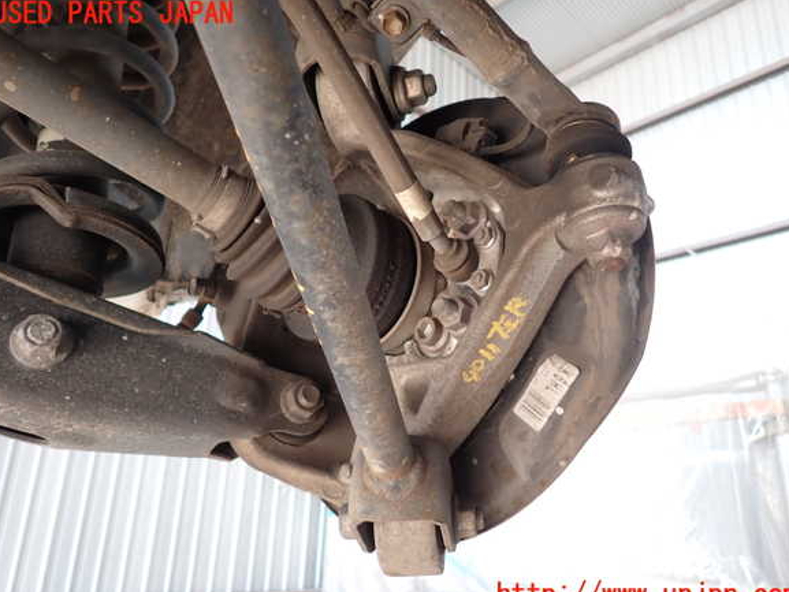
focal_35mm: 26
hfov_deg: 67.3
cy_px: 305
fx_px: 593
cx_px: 395
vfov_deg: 53.1
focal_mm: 4.5
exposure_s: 1/60
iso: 160
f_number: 2
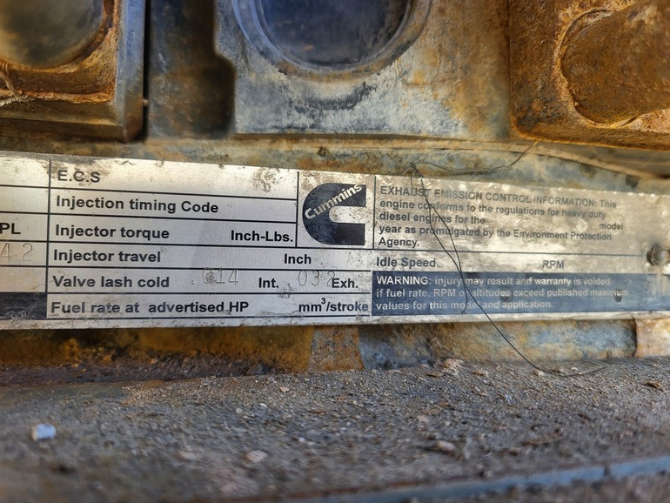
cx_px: 325
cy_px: 245
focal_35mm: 27
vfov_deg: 51.4
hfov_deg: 65.3
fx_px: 523
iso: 80
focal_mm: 5.4
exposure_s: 1/120
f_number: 1.8
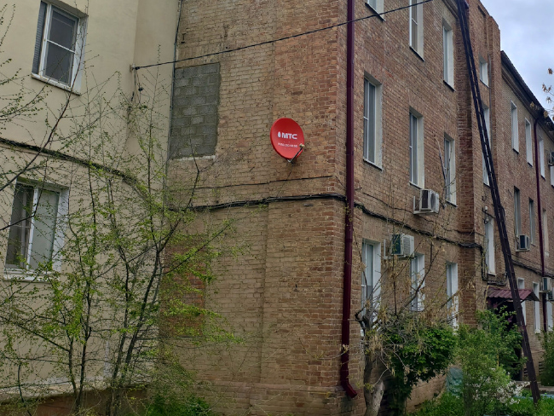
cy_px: 128
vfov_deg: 31.2
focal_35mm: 46
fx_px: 736
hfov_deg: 40.9
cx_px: 351
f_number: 1.57
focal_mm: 6.54
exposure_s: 1/421
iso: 72
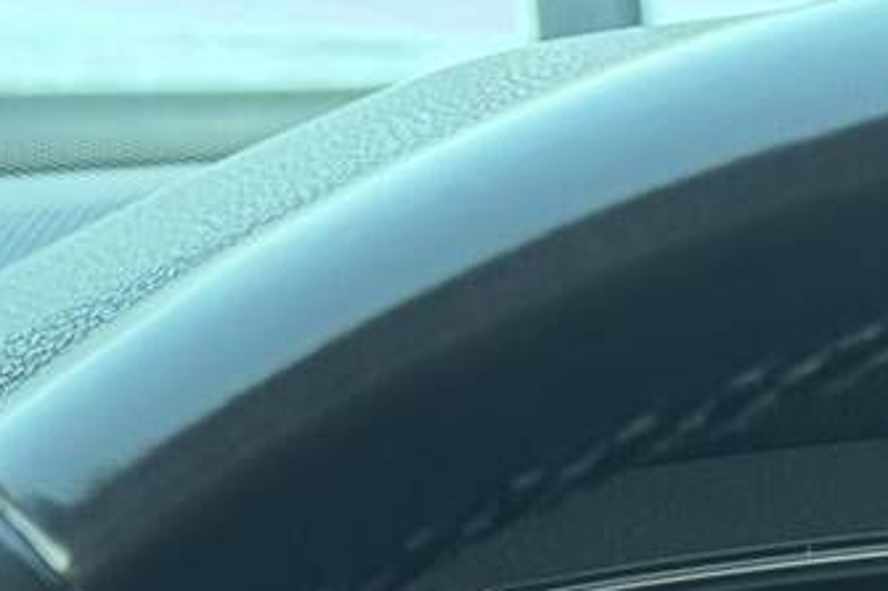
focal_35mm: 179
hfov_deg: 10.9
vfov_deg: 7.4
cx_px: 1453
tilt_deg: -24.0
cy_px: 1142
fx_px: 4413
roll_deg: -0.4
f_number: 1.78
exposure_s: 1/42
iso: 250
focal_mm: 6.76
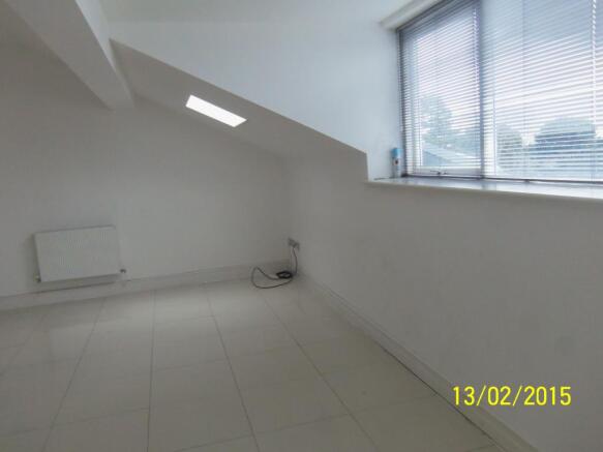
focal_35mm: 28
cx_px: 302
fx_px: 488
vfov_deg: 49.7
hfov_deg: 63.5
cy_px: 226
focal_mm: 5.1
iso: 400
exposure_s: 1/40
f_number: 3.9
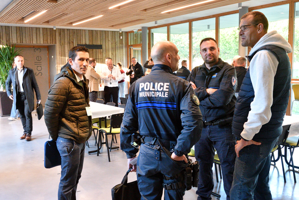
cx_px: 150
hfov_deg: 51.9
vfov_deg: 35.9
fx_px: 307
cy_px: 100
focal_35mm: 37
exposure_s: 1/80
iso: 6400
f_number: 6.3
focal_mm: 25
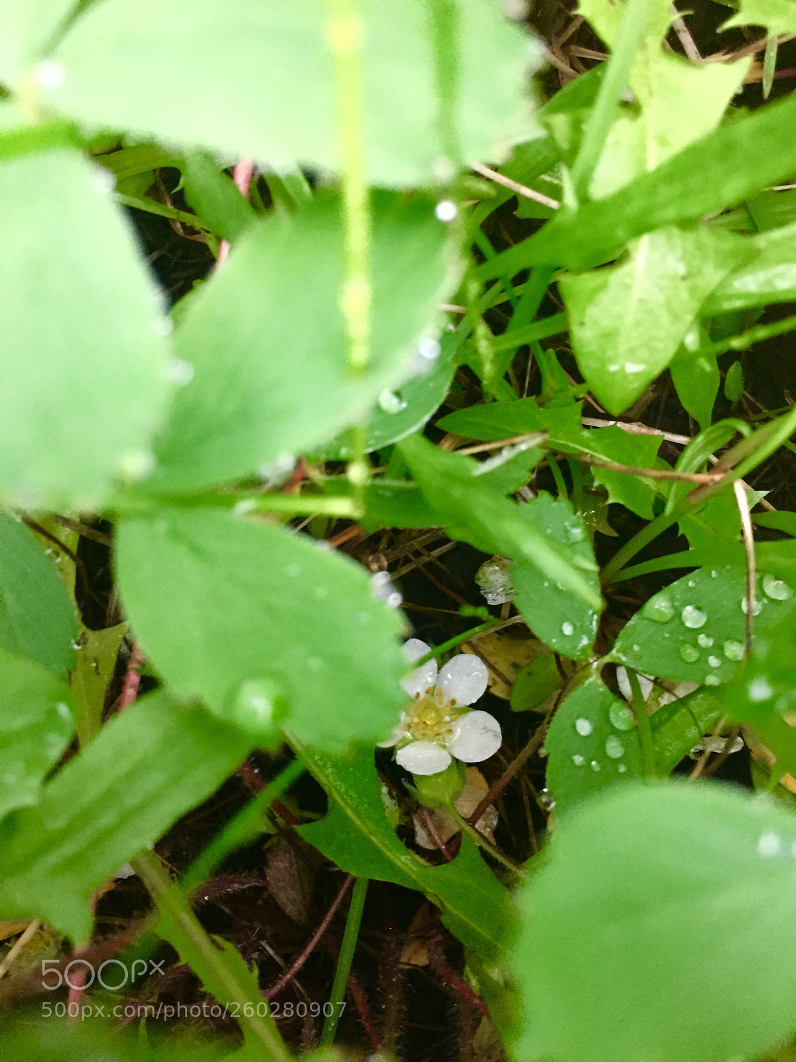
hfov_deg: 48.2
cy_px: 531
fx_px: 889
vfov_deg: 61.7
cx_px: 398
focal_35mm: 29
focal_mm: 4.15
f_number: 2.2
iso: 320
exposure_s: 1/15
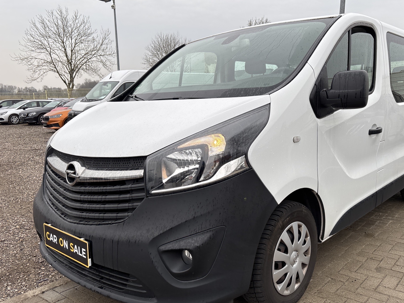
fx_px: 362
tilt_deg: -10.4
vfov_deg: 45.3
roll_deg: +0.6
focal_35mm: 31
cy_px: 175
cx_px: 234
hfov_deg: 58.0
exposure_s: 1/403
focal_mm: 5.96
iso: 50
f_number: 1.6
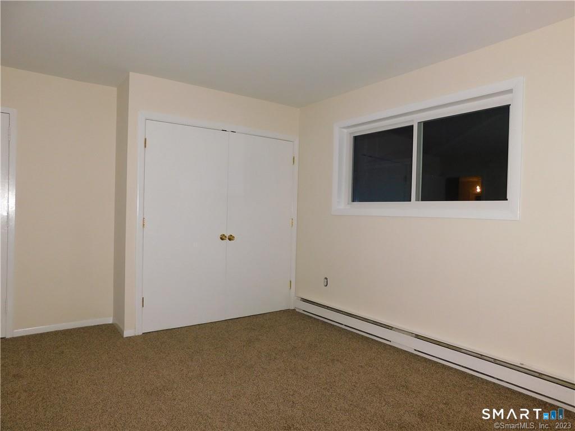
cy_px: 216
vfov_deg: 58.9
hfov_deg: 73.9
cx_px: 288
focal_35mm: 23
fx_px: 382
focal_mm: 4
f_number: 3
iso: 200
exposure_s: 1/30
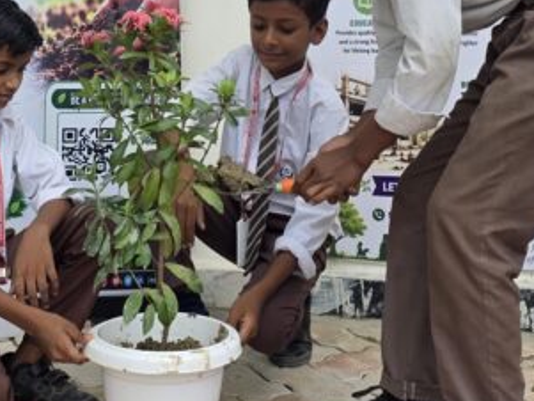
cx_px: 222
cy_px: 76
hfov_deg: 34.8
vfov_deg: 26.1
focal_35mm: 55
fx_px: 849
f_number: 1.7
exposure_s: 1/1588
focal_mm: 6.3
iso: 80
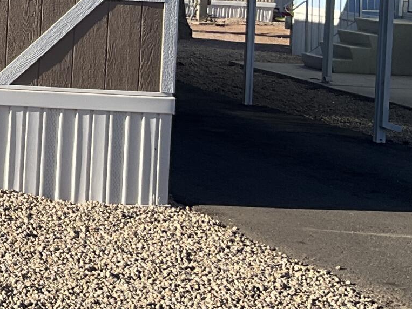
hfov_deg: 15.3
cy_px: -81
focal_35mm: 114
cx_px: -284
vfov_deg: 12.6
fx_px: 1357
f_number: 1.8
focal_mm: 3
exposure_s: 1/1250
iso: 25
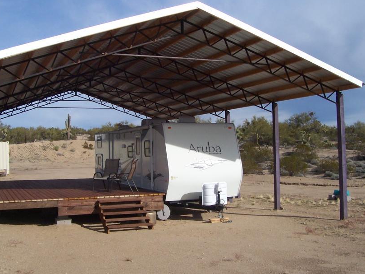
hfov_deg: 43.8
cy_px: 133
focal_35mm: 43
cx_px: 161
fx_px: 453
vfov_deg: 33.6
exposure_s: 1/750
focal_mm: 5.6
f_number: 5.6
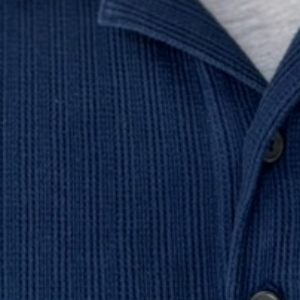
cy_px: -370
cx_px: 250
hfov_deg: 8.1
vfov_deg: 7.7
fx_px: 2108
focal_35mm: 215
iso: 50
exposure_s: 1/124
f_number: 1.78
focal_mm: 6.76
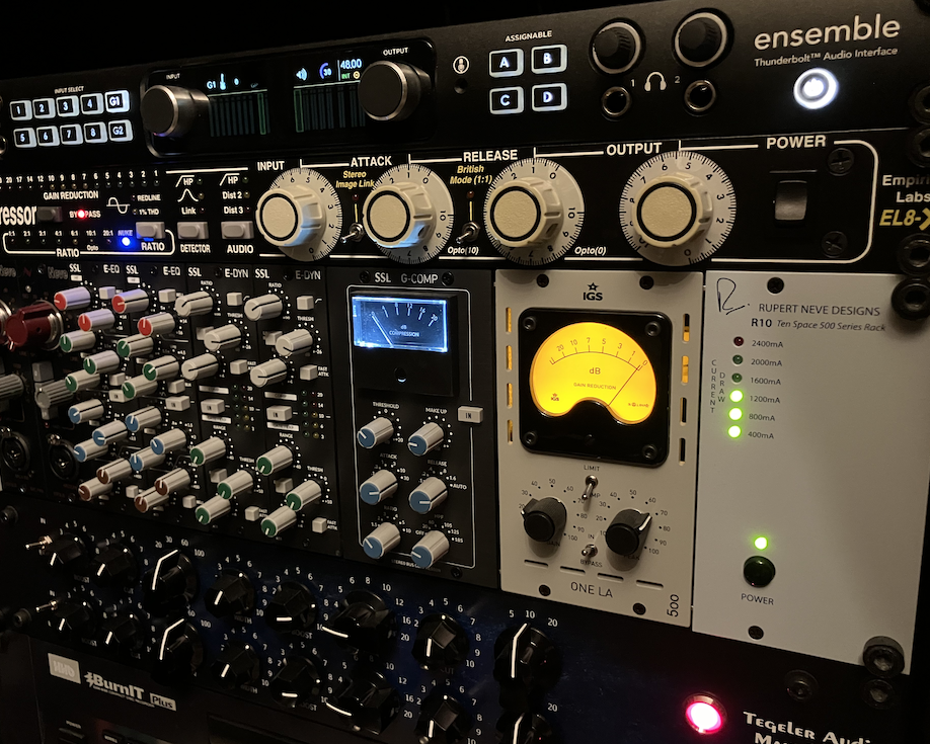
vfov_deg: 48.5
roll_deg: +2.4
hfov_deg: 58.7
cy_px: 377
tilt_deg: -13.3
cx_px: 422
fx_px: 826
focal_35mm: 30
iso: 800
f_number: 1.8
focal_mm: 3.99
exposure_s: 1/15
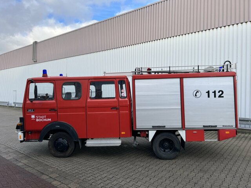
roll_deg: -1.5
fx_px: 189
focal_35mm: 26
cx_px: 126
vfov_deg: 53.1
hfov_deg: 67.3
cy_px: 94
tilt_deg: +1.4
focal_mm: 5.7
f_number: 1.5
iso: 50
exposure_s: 1/1009
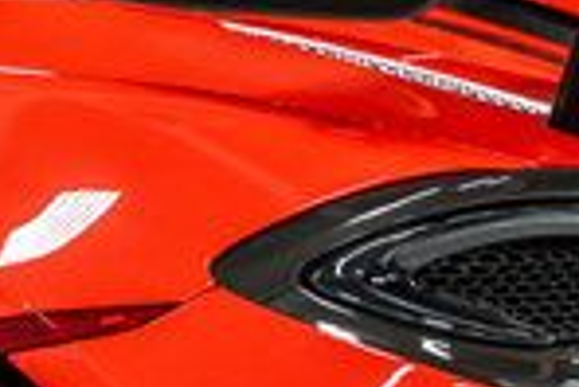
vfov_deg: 4.0
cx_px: -606
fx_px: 5554
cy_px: 236
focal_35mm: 345
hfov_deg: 5.8
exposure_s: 1/60
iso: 800
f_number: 5
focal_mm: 50
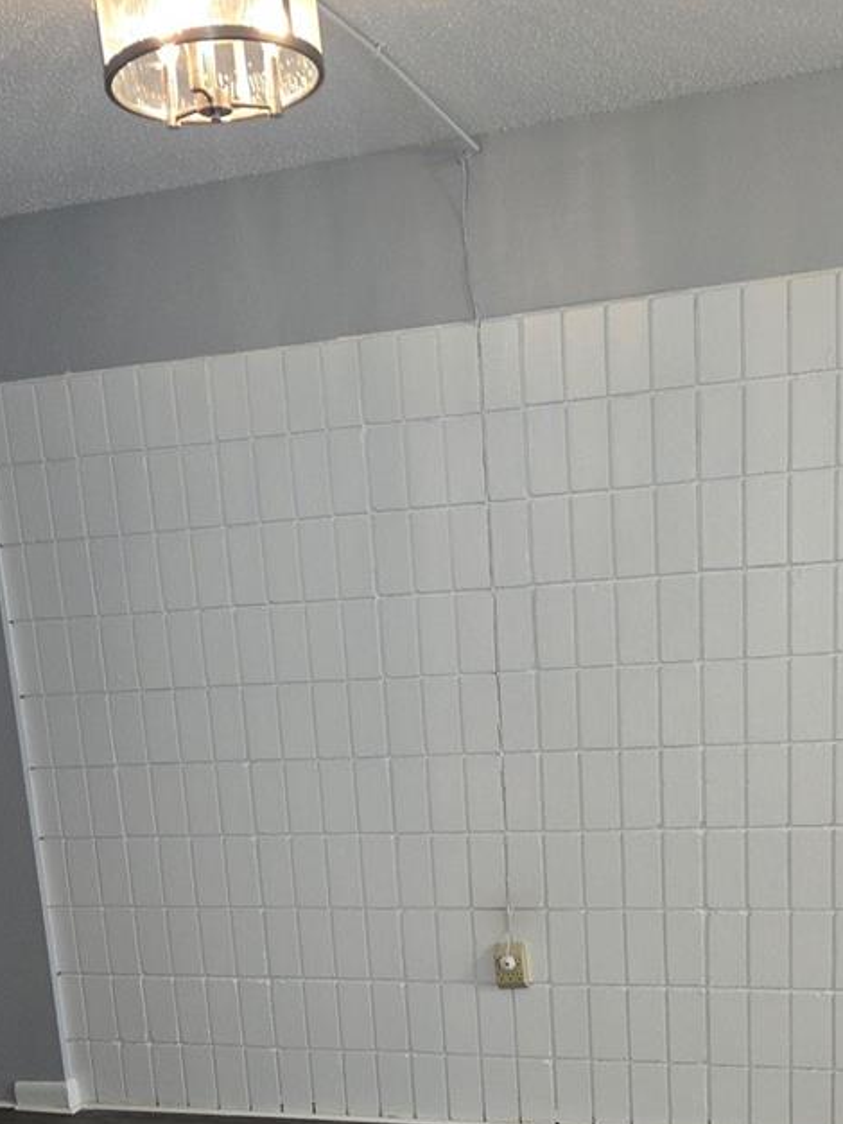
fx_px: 1429
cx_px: 366
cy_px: 959
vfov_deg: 40.5
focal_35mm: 44
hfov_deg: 32.8
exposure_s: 1/24
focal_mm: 5.4
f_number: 1.8
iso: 125
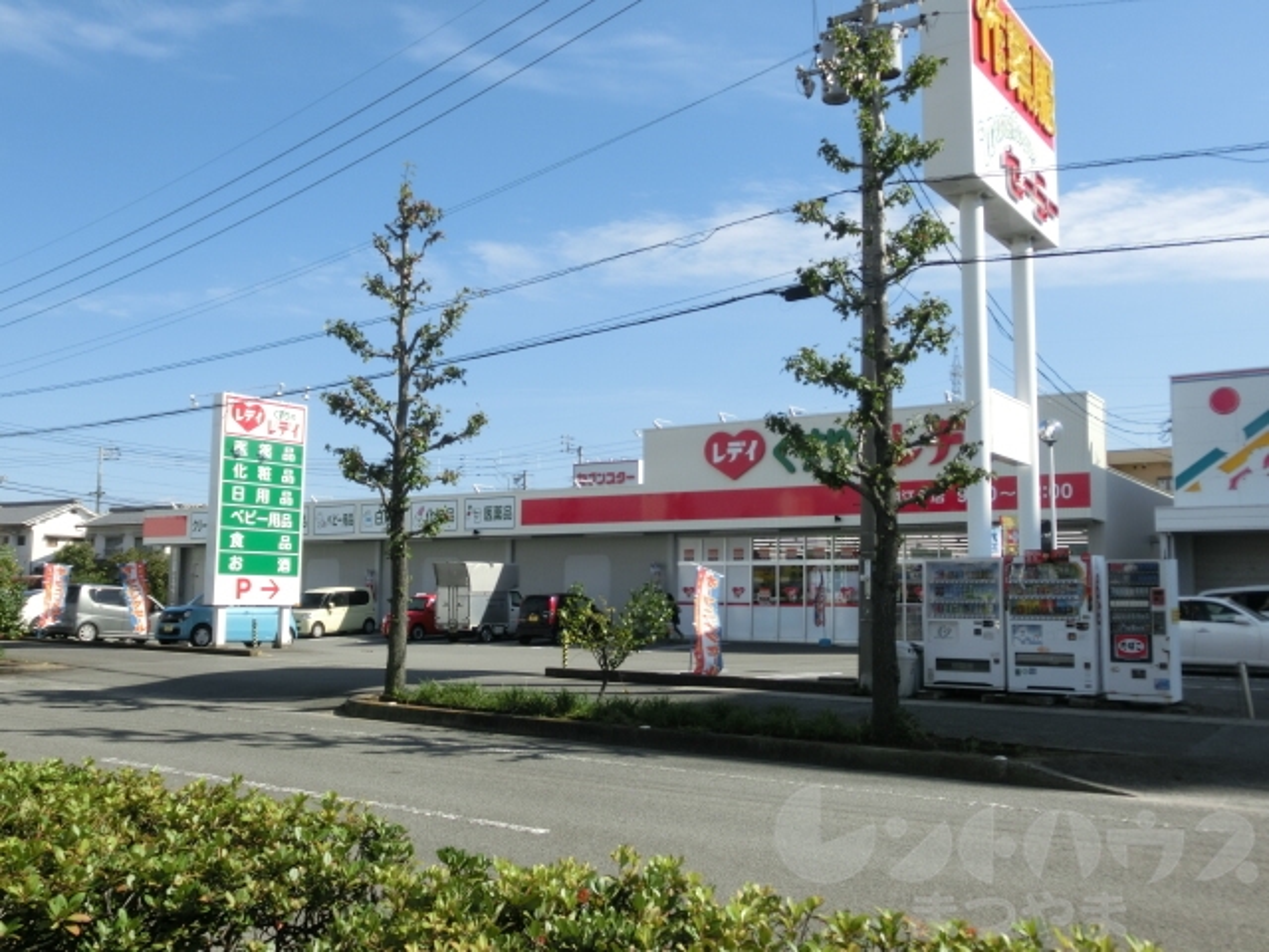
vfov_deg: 42.9
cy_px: 476
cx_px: 634
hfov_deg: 55.4
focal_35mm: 33
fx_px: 1210
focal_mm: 5.93
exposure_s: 1/800
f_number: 3.7
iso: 80
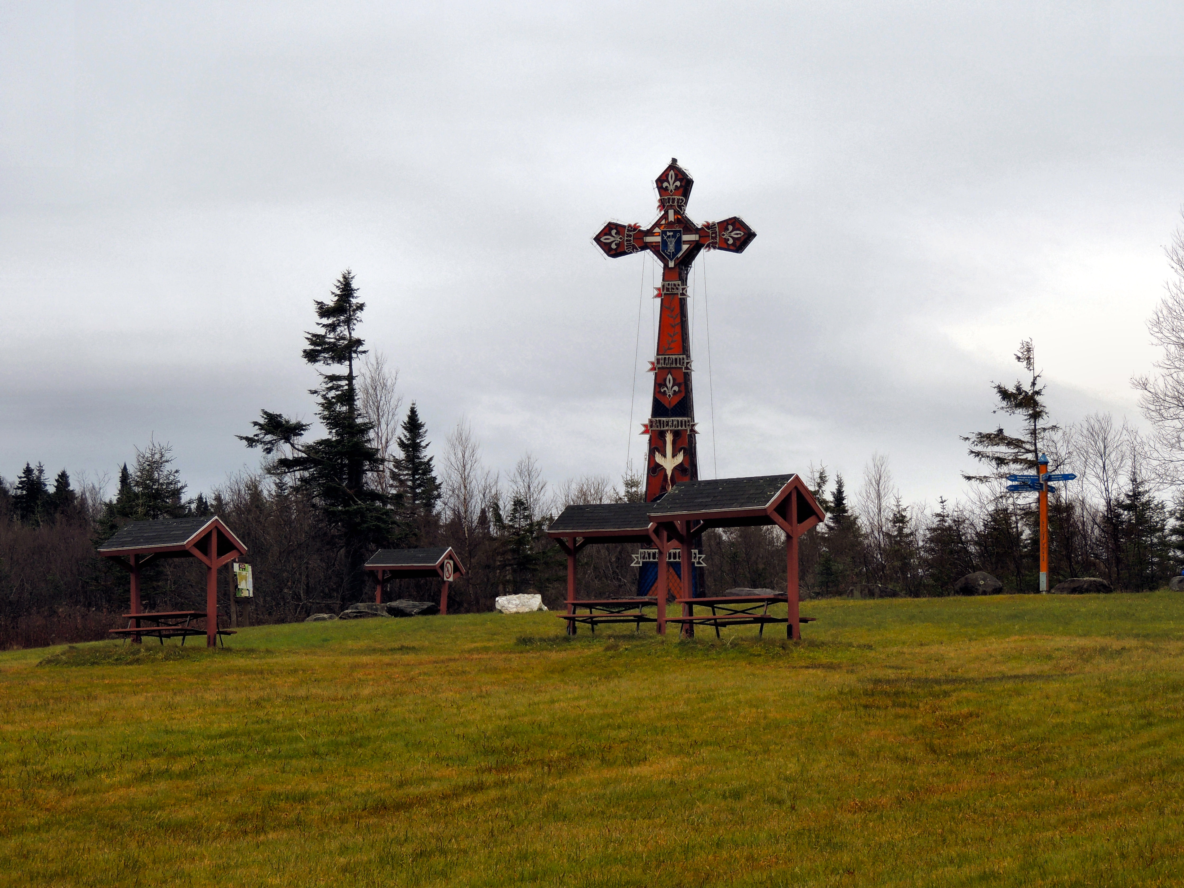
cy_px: 444
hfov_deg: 21.8
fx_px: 3078
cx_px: 592
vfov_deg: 16.4
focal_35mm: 90
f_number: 4.1
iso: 100
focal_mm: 16
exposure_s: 1/125
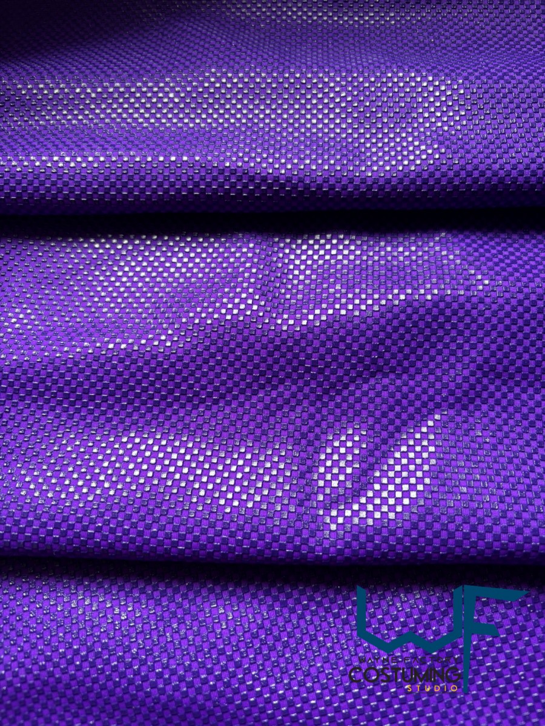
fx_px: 546
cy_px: 363
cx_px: 272
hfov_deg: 53.1
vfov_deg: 67.3
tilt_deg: -73.9
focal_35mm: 26
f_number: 1.6
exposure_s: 1/94
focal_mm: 5.96
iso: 125
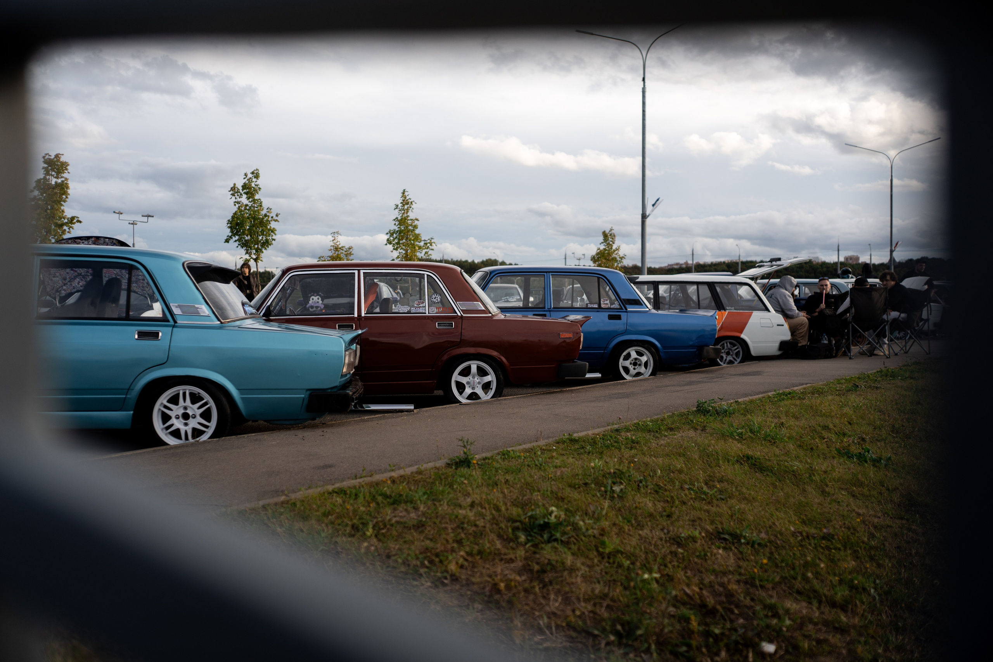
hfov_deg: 54.4
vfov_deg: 37.9
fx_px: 965
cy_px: 331
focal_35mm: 35
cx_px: 496
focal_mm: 35
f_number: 2.2
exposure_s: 1/2000
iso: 100
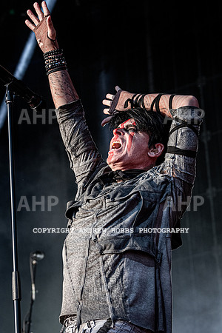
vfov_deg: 13.4
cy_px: 179
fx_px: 1418
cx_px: 129
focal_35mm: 153
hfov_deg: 9.0
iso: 800
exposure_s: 1/2000
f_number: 4.5
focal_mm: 95
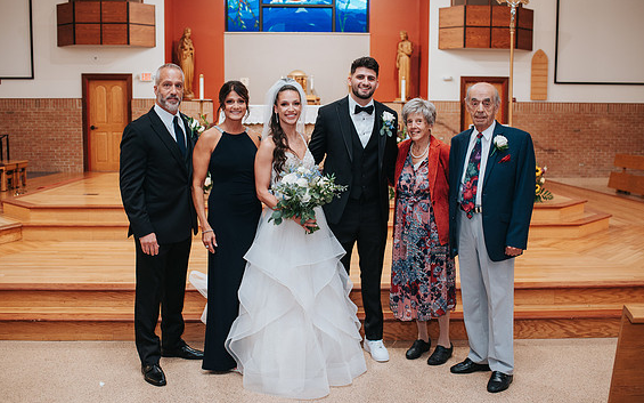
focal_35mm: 38
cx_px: 320
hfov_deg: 51.5
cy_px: 197
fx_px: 667
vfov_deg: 33.6
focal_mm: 35
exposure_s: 1/125
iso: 900
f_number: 2.8
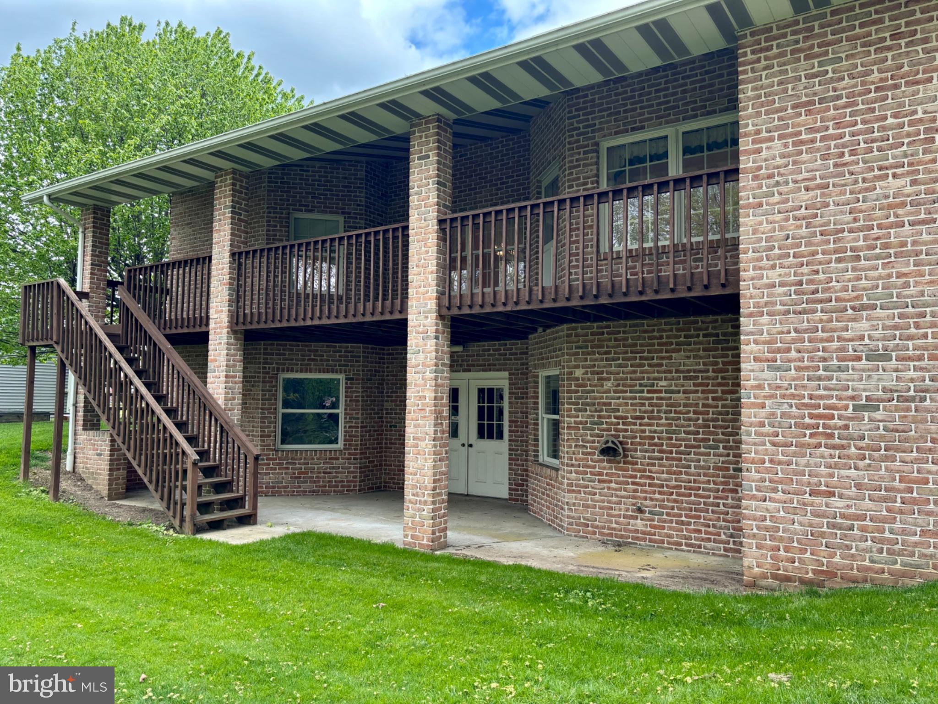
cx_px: 469
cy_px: 352
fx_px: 705
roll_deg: -0.8
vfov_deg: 53.1
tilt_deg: +3.7
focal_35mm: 26
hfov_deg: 67.3
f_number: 1.6
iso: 50
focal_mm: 5.96
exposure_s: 1/433
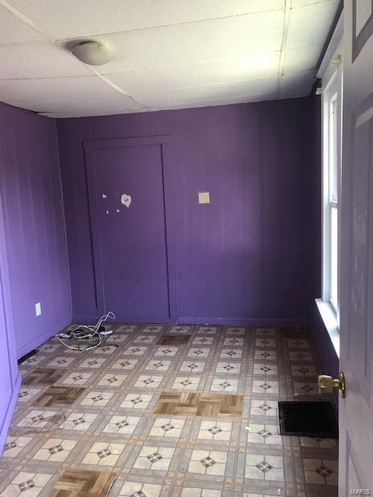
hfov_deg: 49.7
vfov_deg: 63.4
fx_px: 402
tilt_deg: -6.4
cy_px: 248
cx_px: 186
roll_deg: +2.2
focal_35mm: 28
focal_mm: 3.99
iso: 40
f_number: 1.8
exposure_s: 1/24
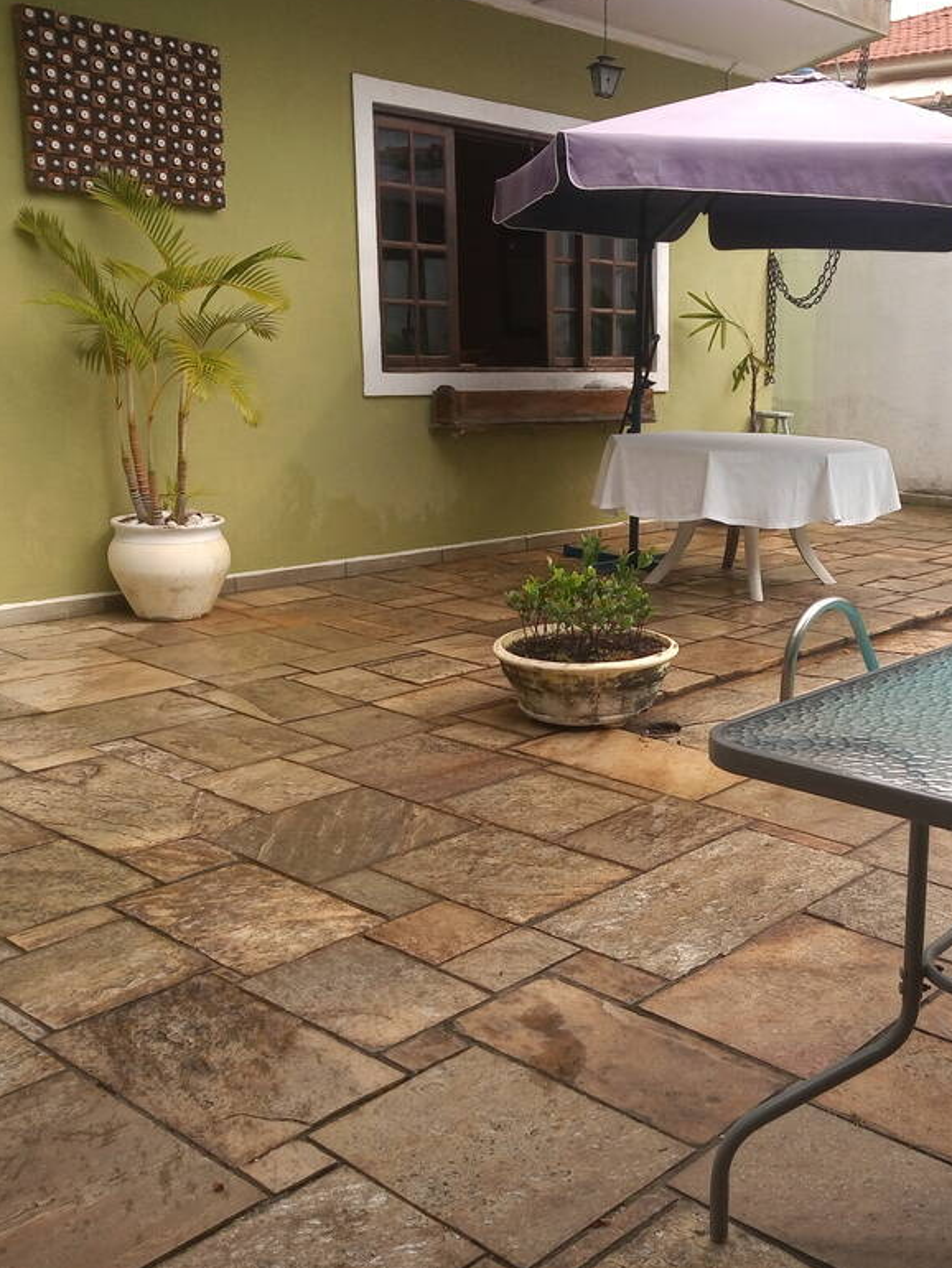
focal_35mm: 27
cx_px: 744
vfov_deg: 65.3
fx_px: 990
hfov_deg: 48.8
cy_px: 631
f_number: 2
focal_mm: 3.54
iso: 112
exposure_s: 1/431
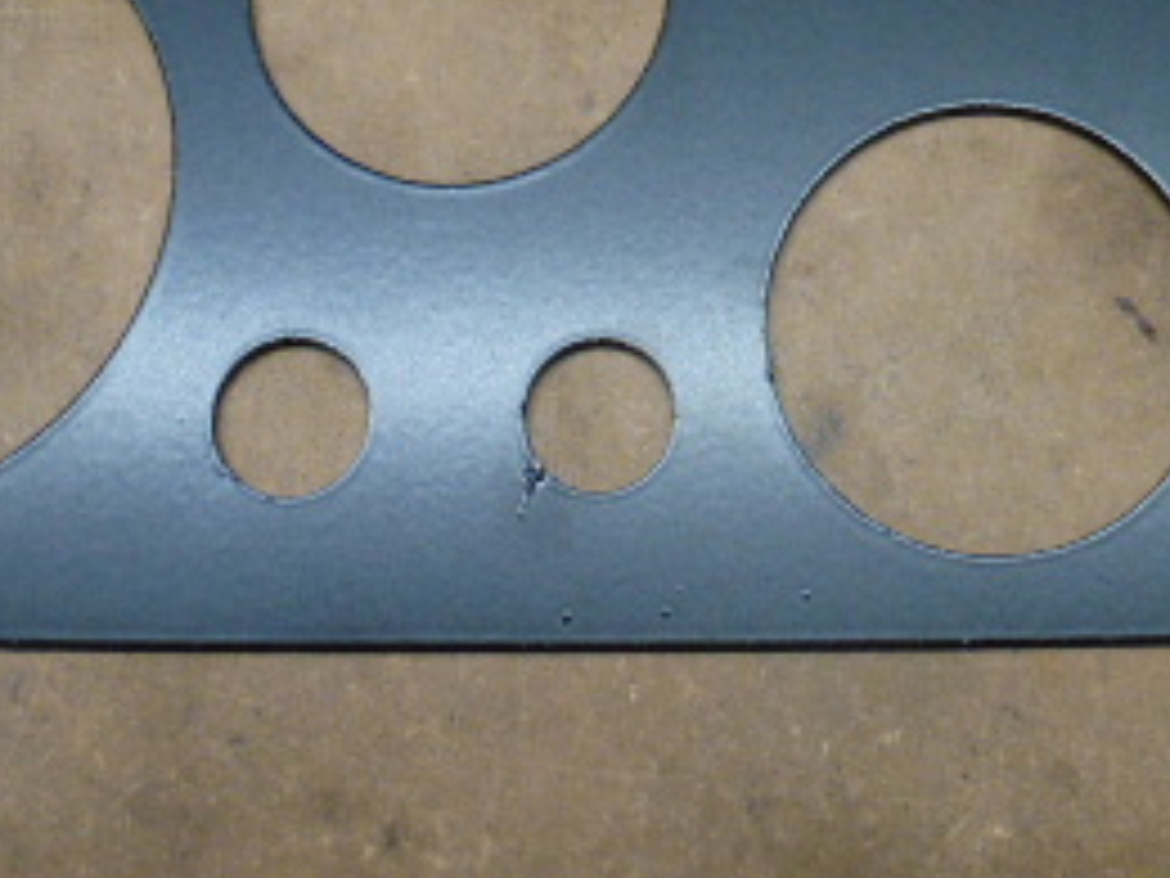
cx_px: 774
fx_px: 1994
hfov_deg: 32.4
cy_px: 225
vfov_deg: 24.6
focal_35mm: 59
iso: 200
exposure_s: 1/60
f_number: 3.3
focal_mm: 4.3
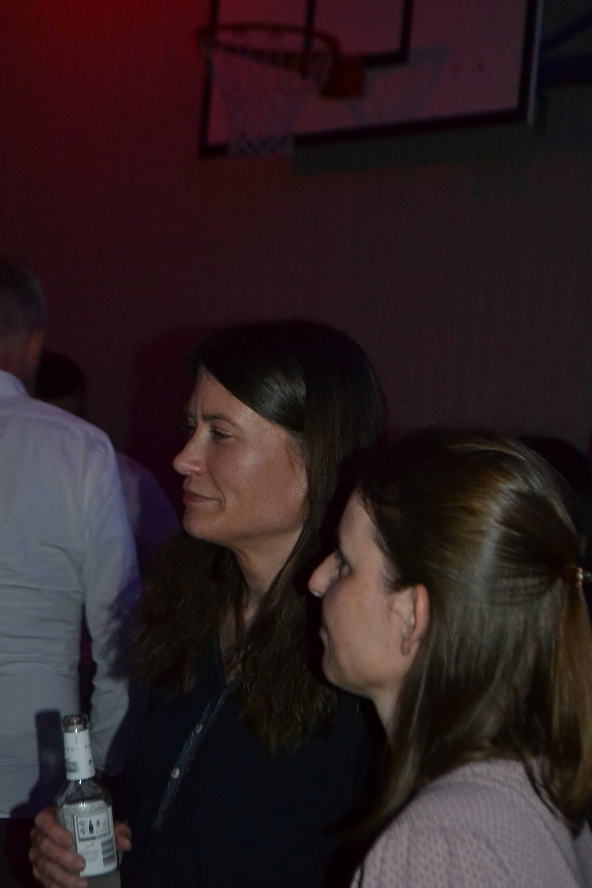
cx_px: 296
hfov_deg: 16.6
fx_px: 2035
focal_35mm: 82
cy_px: 444
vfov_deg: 24.6
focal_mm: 55
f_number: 5.6
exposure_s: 1/60
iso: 3200
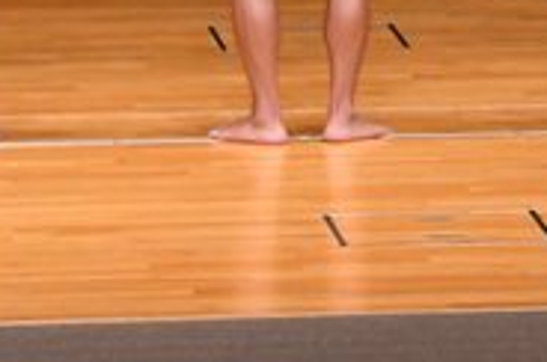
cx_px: 932
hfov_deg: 3.3
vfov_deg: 2.2
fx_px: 9404
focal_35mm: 620
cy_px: -341
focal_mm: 98
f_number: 5.6
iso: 3200
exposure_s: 1/400
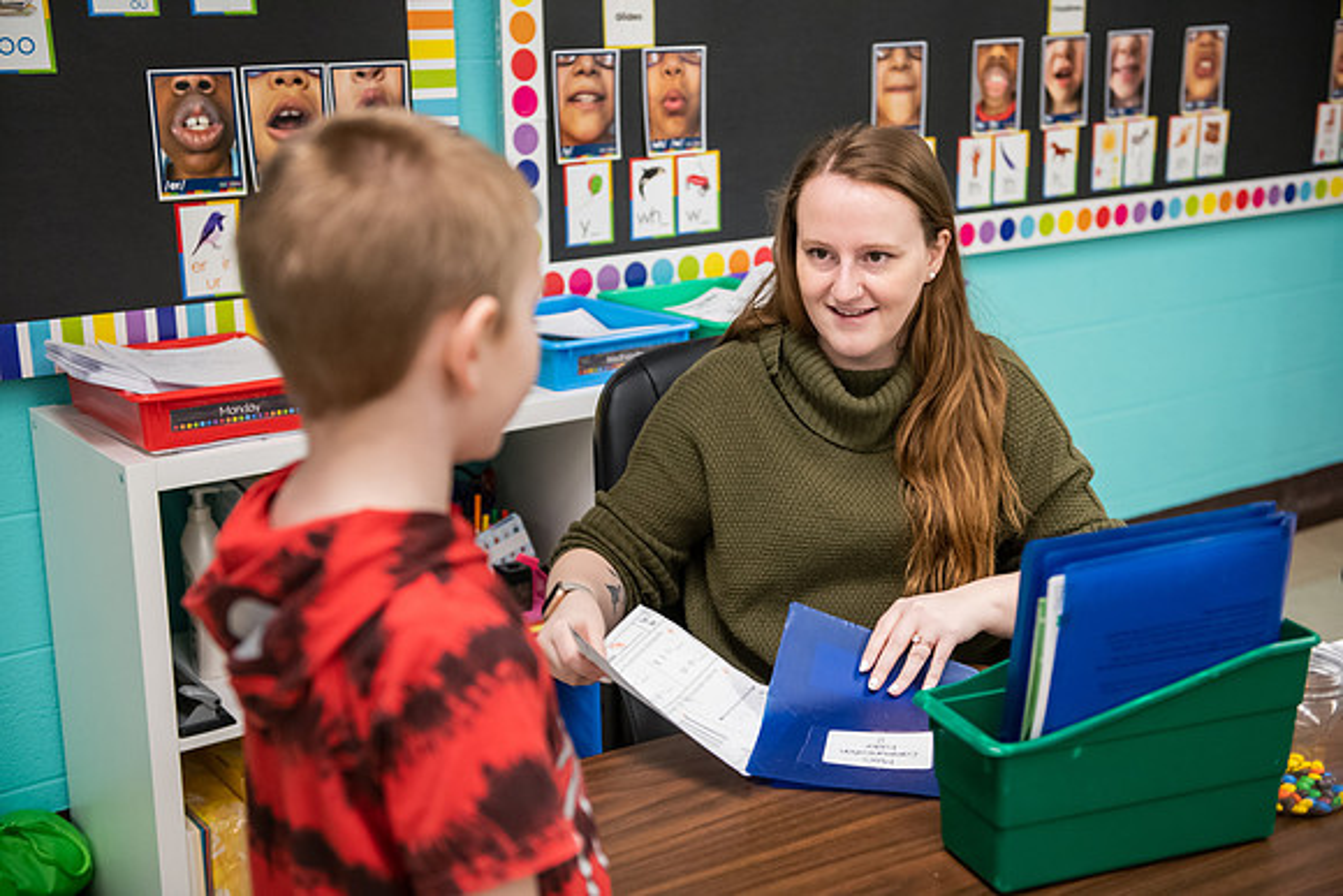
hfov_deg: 41.1
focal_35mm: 48
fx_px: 1791
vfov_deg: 28.1
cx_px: 672
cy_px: 448
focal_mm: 48
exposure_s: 1/125
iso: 2500
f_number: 3.2
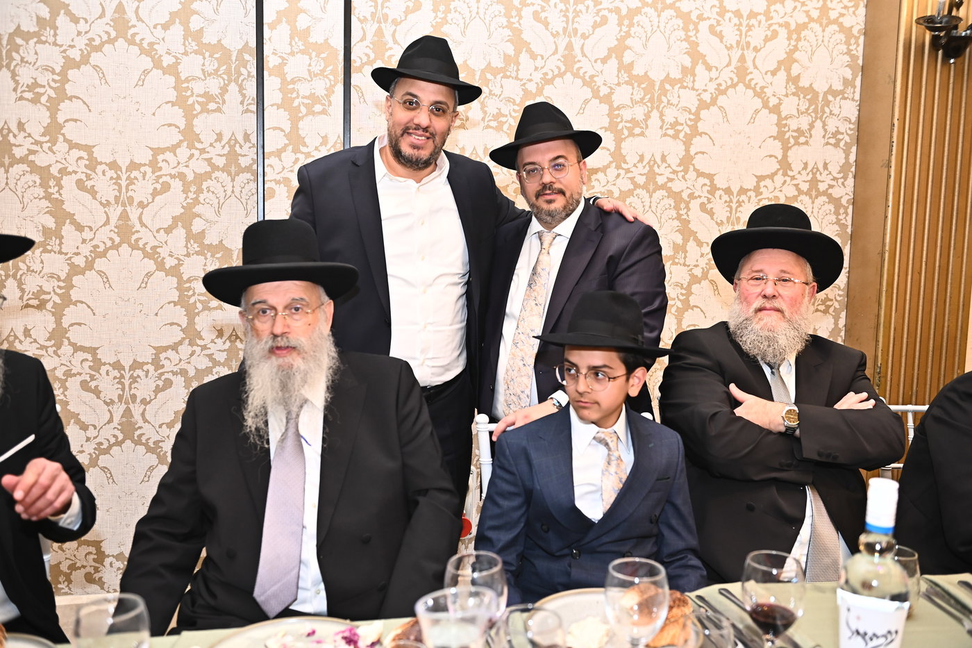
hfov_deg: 58.7
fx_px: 864
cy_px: 324
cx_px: 486
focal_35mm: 32
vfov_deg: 41.1
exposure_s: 1/200
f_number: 3.5
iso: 1250
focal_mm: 32
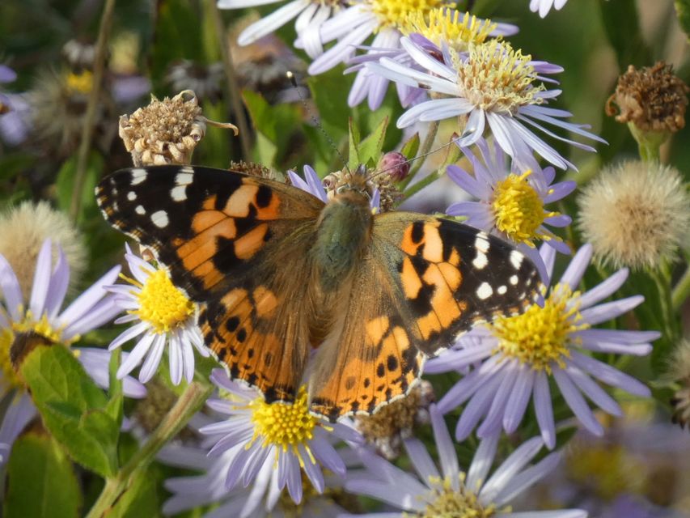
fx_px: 9649
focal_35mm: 484
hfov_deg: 4.1
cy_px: 259
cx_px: 345
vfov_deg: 3.1
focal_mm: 86.7
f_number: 5.6
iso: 200
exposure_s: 1/100
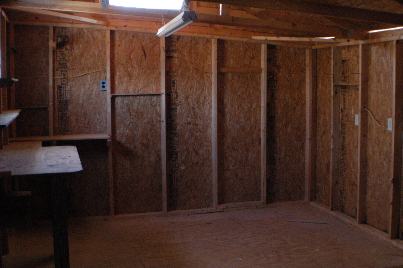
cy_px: 117
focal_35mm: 64
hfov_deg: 31.6
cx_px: 210
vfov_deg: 21.3
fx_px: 712
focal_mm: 31
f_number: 3.8
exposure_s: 1/50
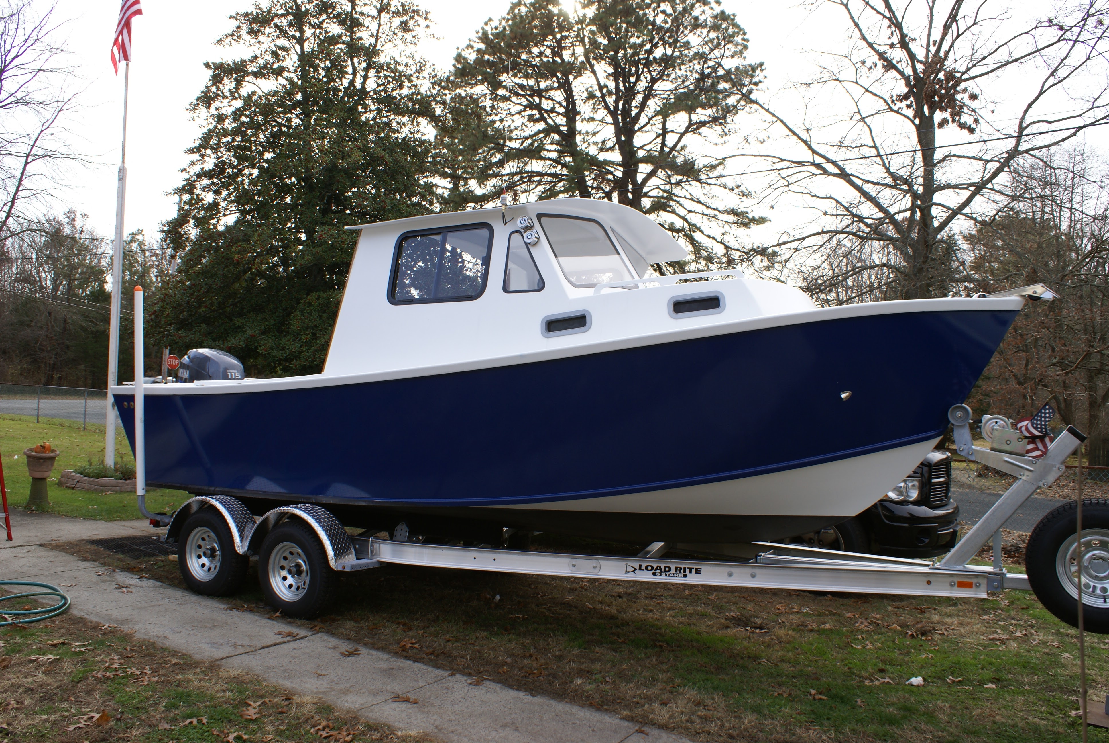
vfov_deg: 48.0
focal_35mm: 27
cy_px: 372
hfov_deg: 67.3
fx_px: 833
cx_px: 554
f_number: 8
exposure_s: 1/80
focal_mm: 18
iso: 100
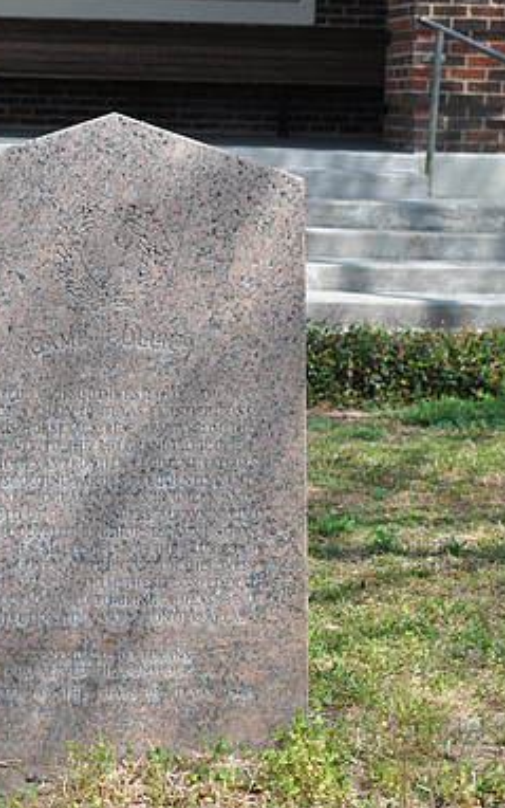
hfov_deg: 12.8
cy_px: 403
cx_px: 110
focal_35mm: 102
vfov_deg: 20.4
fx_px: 2244
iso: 280
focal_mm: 44
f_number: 5.6
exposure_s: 1/125
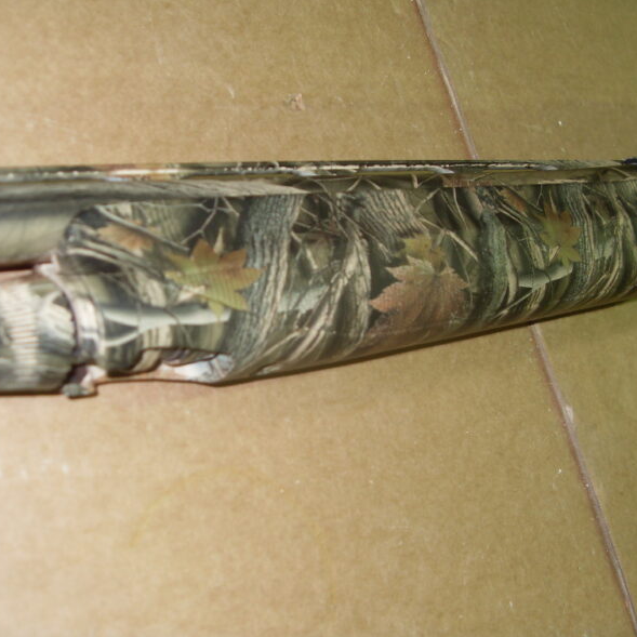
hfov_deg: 39.9
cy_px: 314
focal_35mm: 42
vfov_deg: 40.0
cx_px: 371
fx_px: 874
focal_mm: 6.3
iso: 100
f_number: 2.8
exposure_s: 1/45
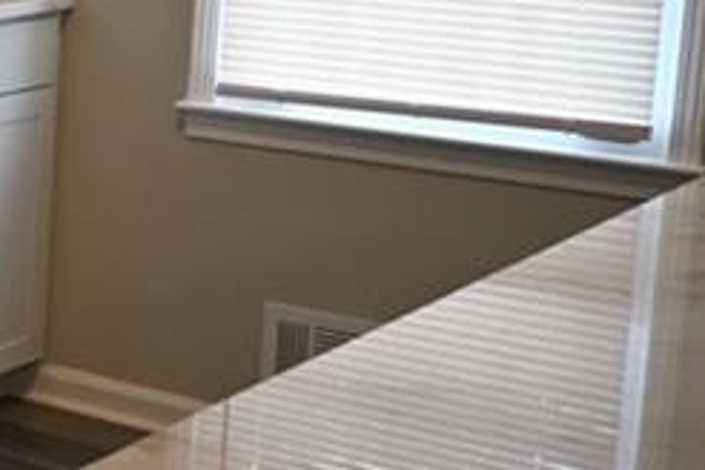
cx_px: -585
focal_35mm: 100
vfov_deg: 13.6
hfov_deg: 16.7
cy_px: 89
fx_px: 1958
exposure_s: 1/125
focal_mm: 16
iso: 800
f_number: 3.5
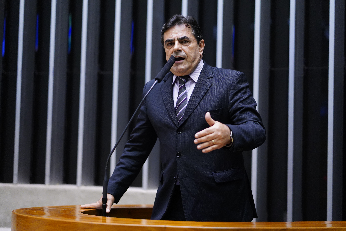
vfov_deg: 16.1
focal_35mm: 85
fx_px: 817
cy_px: 116
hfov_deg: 23.9
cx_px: 173
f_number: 1.8
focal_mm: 85
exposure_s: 1/320
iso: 3200
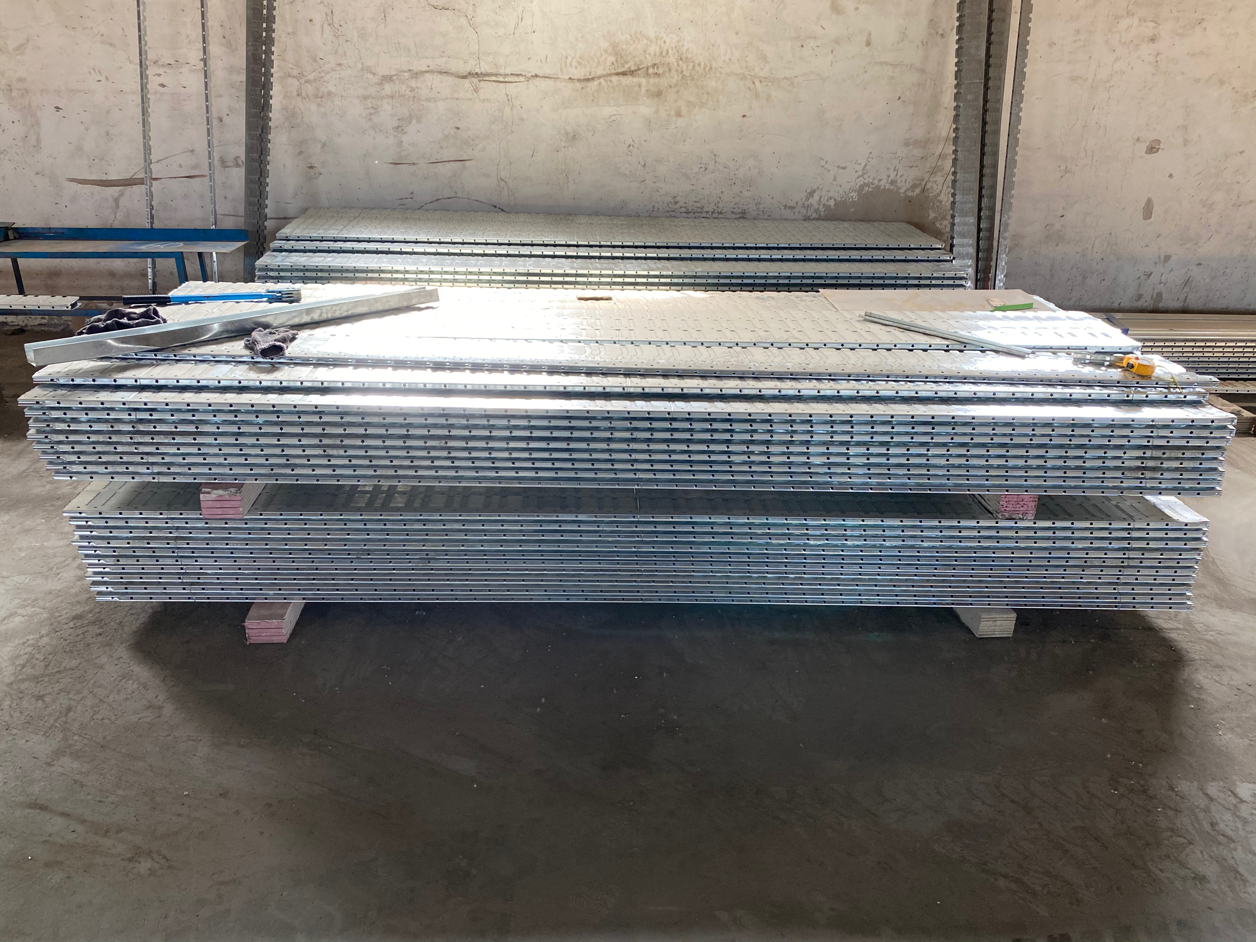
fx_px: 943
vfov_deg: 53.1
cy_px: 471
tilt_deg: -23.0
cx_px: 628
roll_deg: -1.7
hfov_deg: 67.3
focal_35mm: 26
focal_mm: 4.25
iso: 125
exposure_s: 1/65
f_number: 1.8
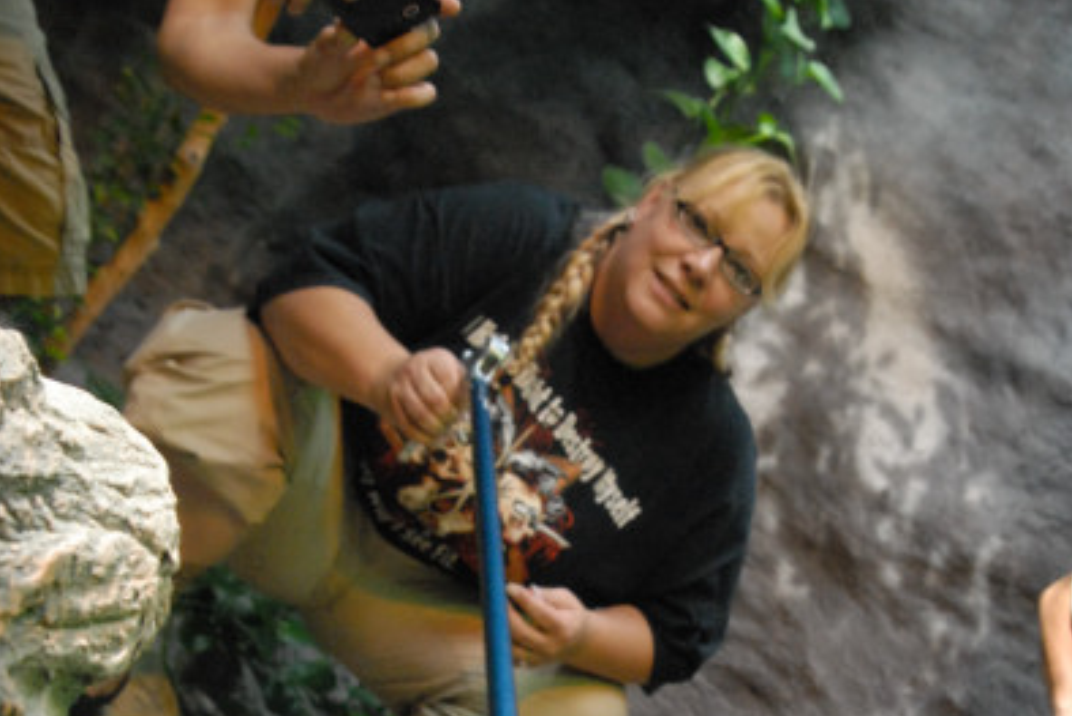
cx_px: 536
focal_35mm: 64
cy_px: 675
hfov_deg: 31.4
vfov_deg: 20.7
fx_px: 1906
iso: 1600
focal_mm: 28
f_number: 6.3
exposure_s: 1/125
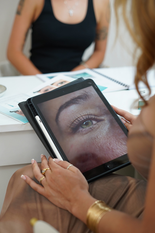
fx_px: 323
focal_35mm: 50
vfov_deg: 39.6
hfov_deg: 27.0
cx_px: 78
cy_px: 116
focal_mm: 50
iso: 1000
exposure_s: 1/250
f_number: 2.8
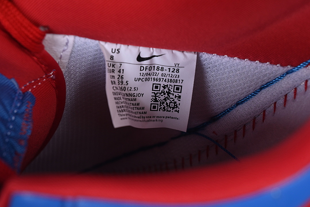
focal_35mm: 75
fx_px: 646
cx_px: 155
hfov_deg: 27.0
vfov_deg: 18.2
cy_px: 104
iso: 160
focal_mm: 50
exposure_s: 1/60
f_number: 6.3
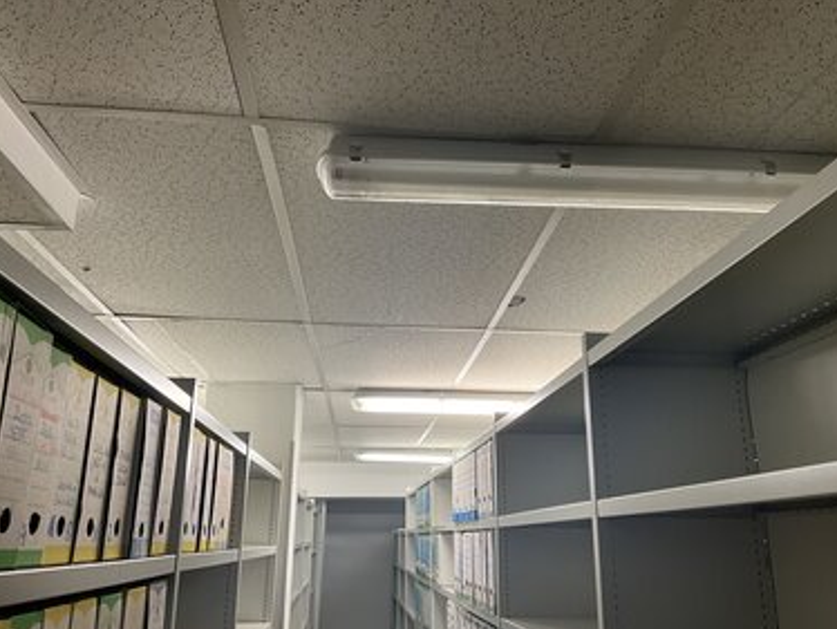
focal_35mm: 31
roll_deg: +0.7
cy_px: 320
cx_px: 439
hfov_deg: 58.3
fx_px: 750
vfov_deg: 45.5
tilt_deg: +16.6
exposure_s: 1/50
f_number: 1.8
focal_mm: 3
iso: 40
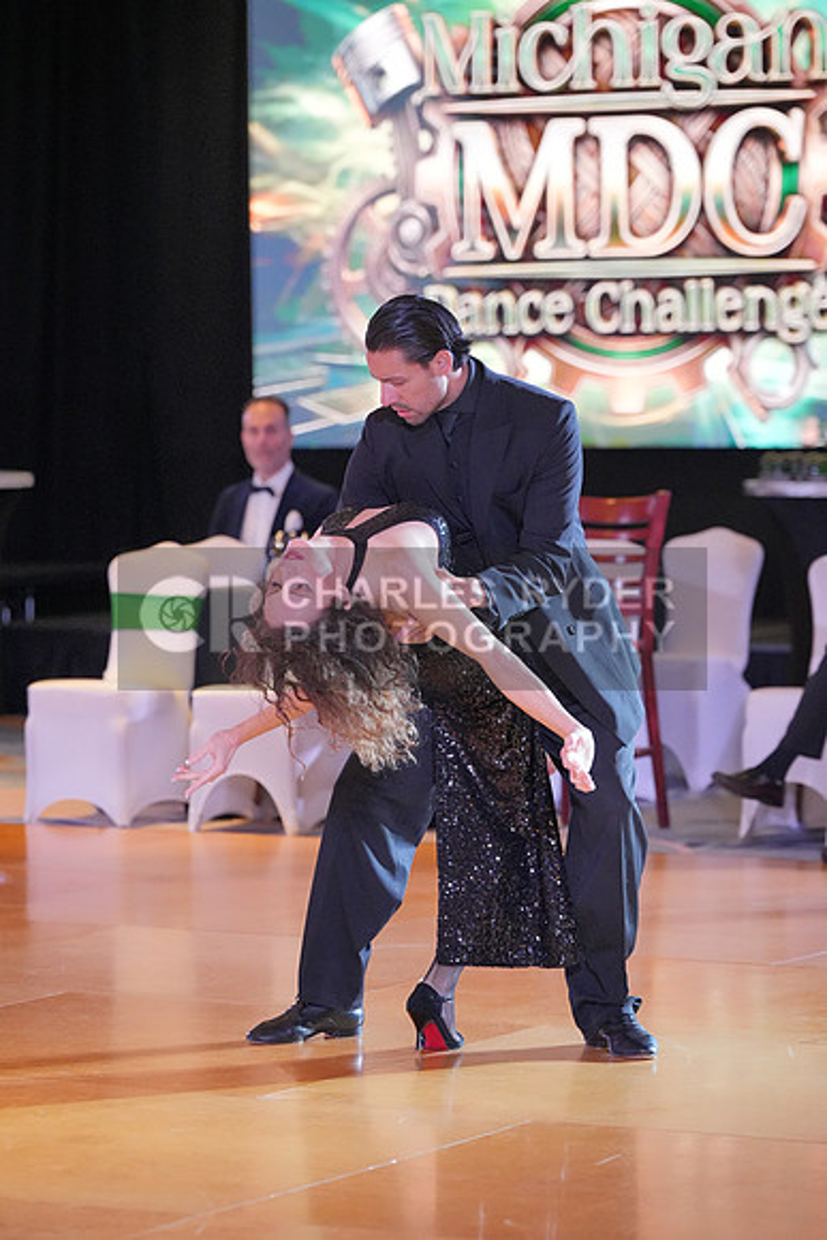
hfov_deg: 10.4
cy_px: 620
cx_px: 414
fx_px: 4545
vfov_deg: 15.5
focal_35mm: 132
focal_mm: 132
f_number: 3.5
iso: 6400
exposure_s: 1/500
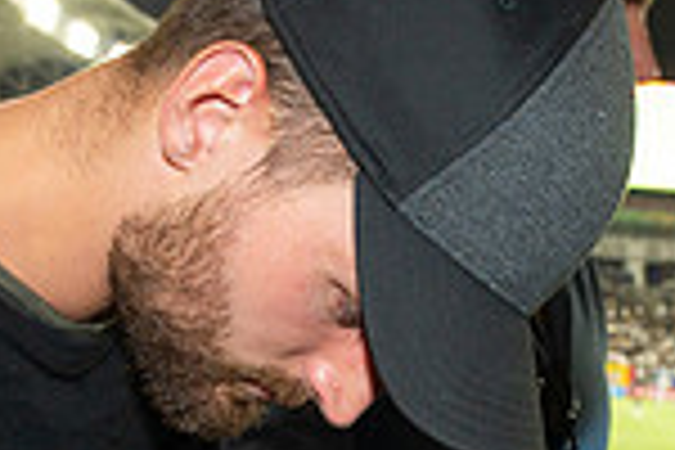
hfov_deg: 21.9
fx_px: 1744
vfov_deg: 14.3
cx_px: 387
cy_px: 515
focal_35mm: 93
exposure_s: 1/60
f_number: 6.3
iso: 640
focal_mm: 24
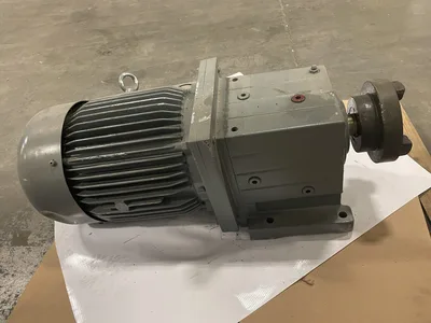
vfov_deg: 53.1
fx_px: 324
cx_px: 216
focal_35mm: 26
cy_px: 162
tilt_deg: -45.9
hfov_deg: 67.3
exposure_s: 1/60
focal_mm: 4.2
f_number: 1.6
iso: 500
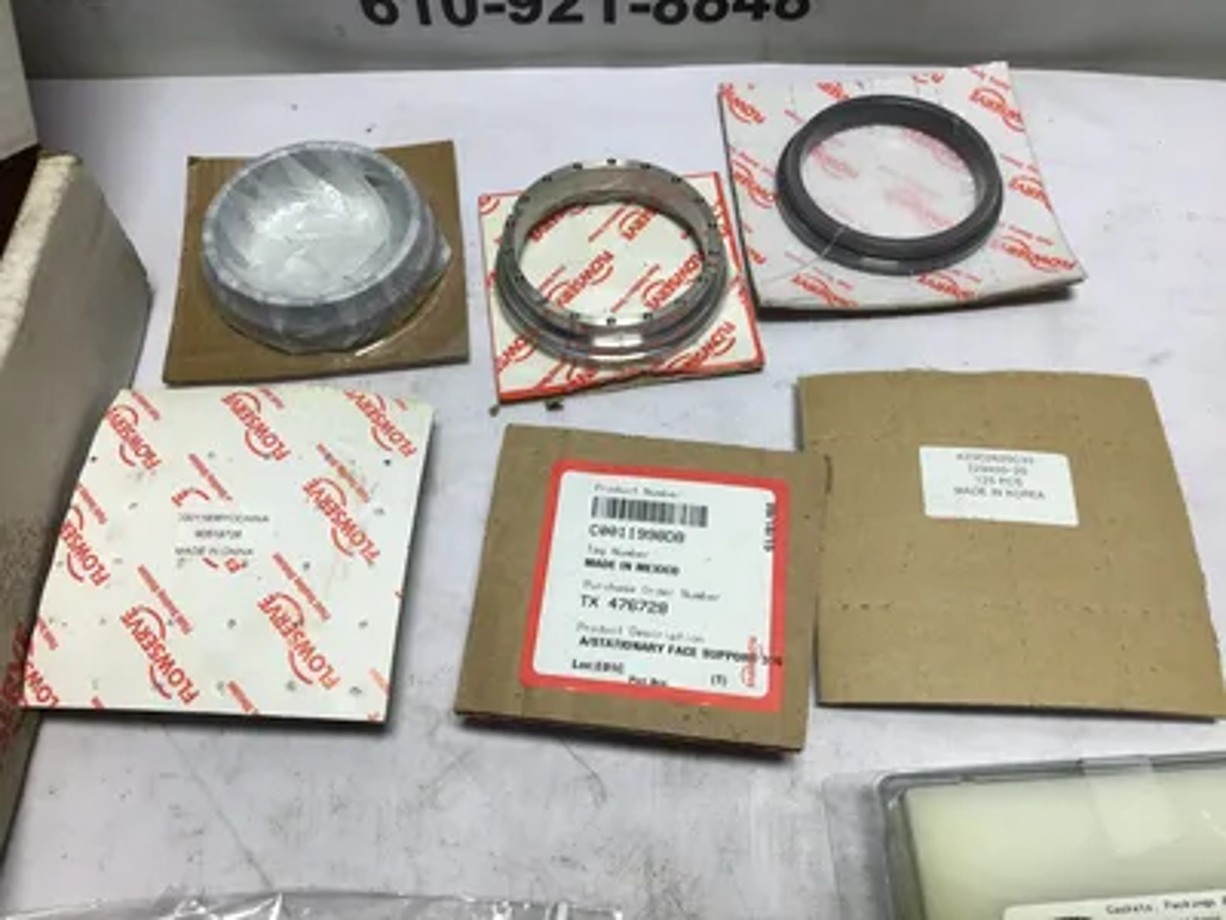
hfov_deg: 58.4
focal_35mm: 31
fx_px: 1098
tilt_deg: -60.0
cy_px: 460
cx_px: 613
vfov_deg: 45.4
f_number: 2.4
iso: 25
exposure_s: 1/160
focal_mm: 3.3
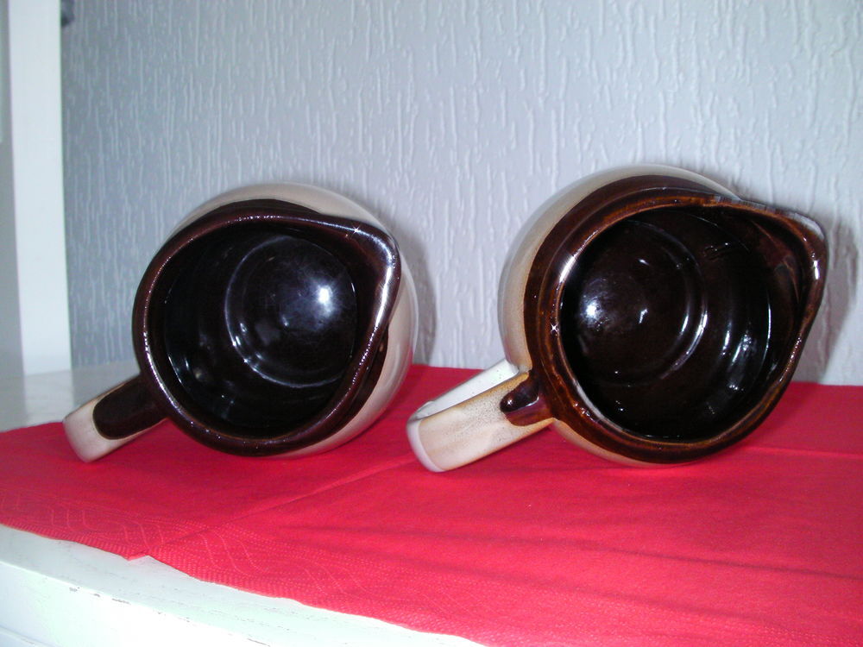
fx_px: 947
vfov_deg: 37.7
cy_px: 324
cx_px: 432
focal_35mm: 38
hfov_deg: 49.0
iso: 200
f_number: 5.6
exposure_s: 1/30
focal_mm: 6.3
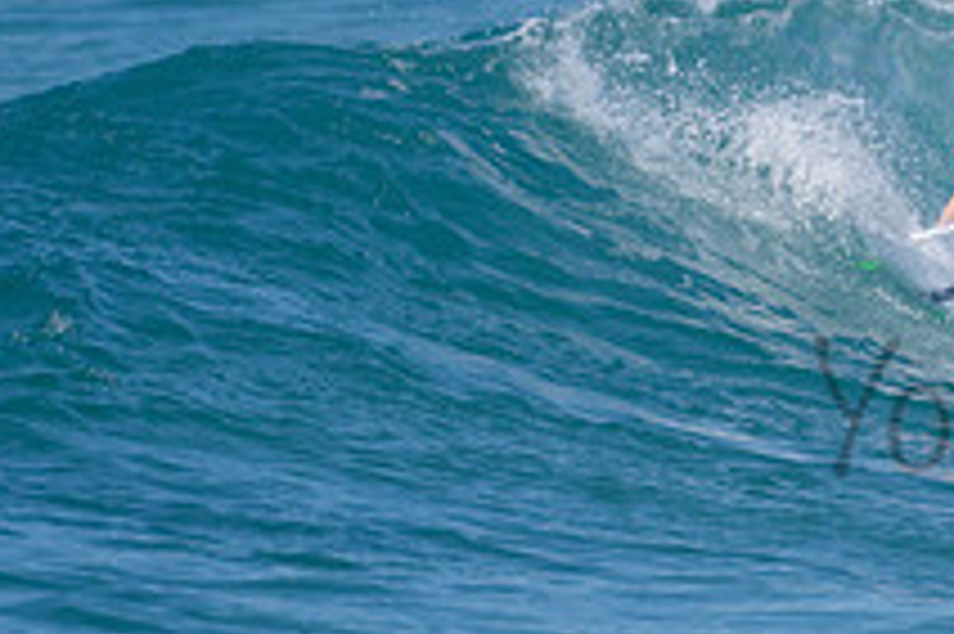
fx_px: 44378
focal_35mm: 1676
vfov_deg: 0.8
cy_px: 170
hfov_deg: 1.2
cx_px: 1131
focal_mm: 500
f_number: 5.6
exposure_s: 1/2000
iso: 140
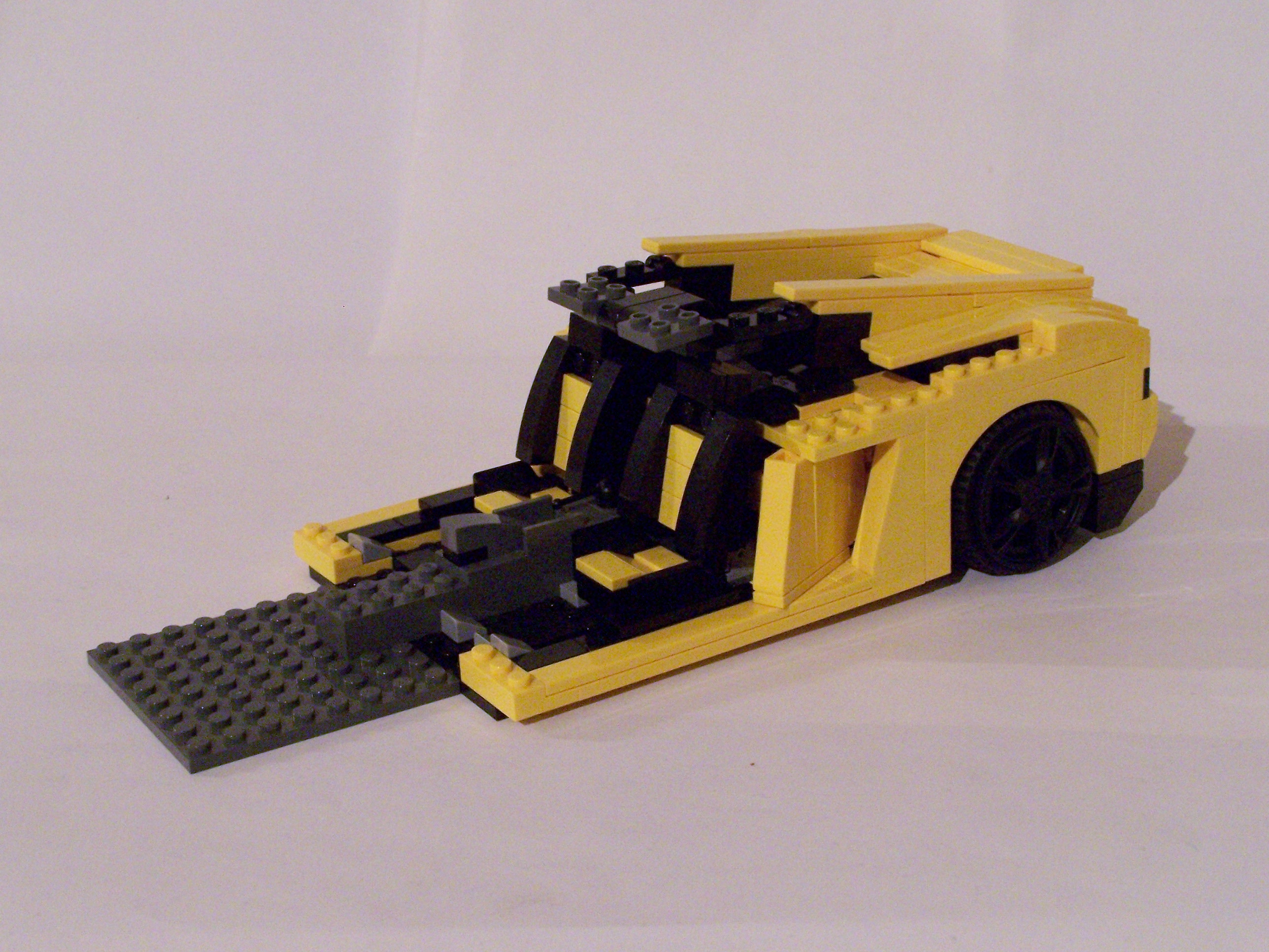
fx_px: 2163
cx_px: 634
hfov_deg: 32.7
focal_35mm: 59
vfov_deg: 24.8
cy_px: 476
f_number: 4.5
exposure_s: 1/8
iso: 400
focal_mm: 9.8
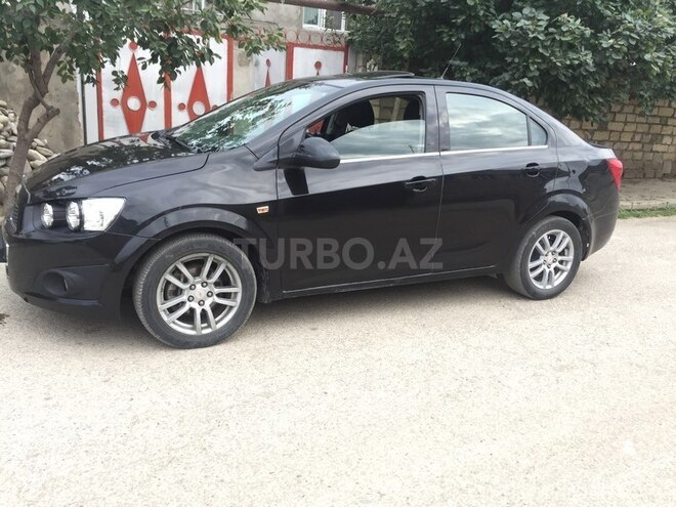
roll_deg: -3.6
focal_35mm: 29
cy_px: 254
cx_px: 338
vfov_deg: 48.2
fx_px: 566
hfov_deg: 61.7
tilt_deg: -14.0
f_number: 2.2
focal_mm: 4.15
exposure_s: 1/100
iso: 40
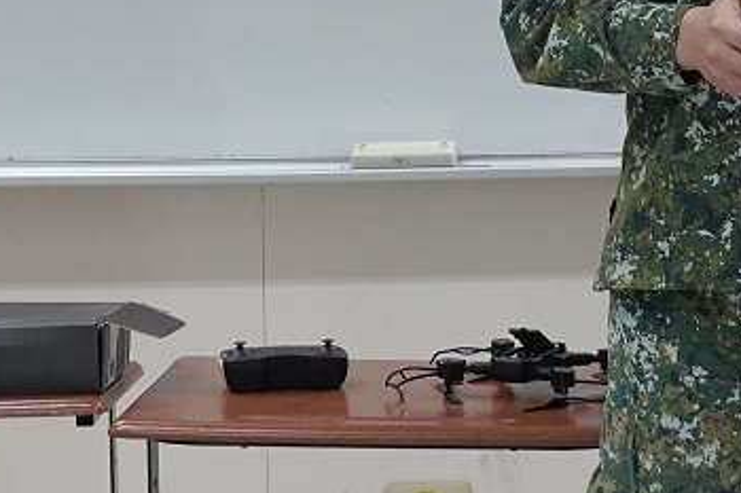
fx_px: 4320
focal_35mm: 210
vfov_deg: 6.5
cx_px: 544
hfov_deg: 9.8
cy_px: -85
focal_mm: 18.63
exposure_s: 1/80
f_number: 4
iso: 800
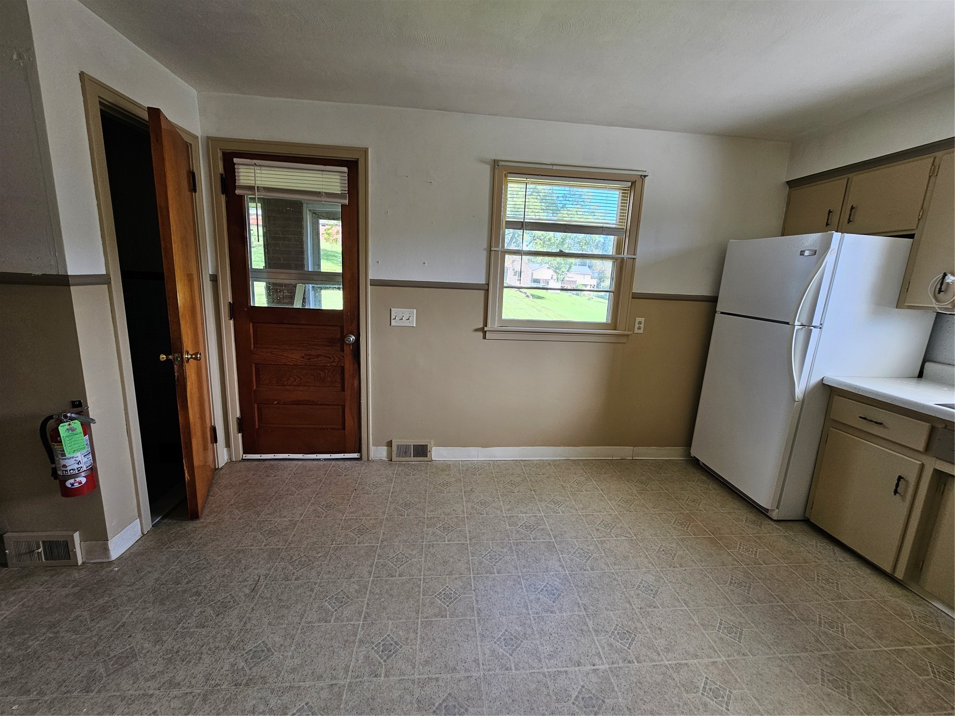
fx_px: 359
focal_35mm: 13
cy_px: 358
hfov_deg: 106.2
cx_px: 478
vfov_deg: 89.9
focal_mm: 2.2
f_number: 2.2
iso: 50
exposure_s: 1/60
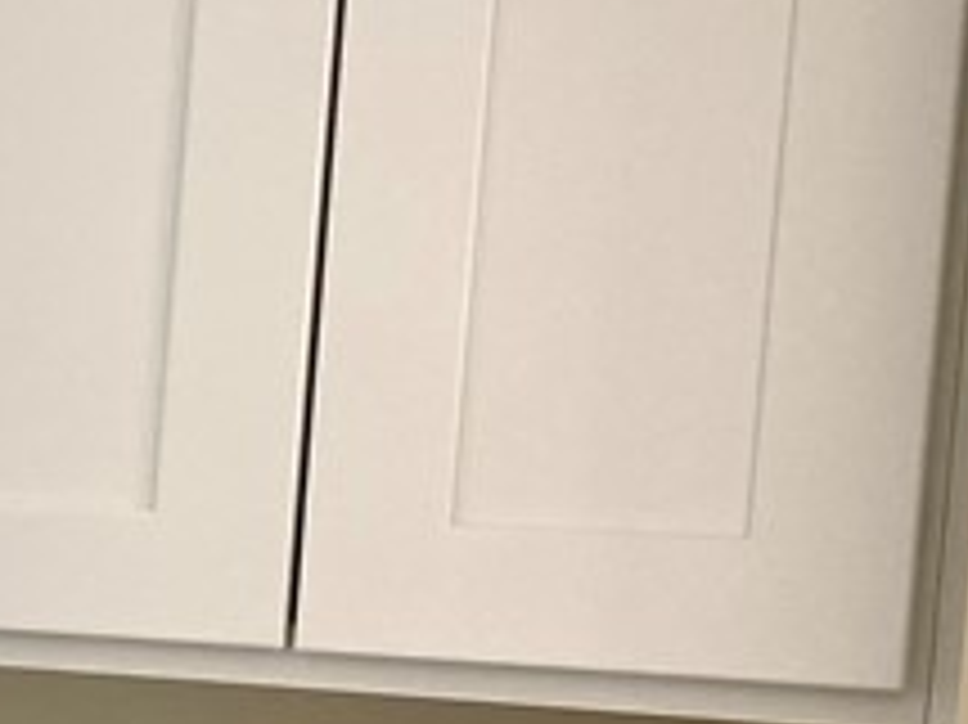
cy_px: 684
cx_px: -1274
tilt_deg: -5.1
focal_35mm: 124
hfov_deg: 12.7
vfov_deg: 11.8
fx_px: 3466
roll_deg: -4.0
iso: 80
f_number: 1.8
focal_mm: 4.25
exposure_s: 1/120
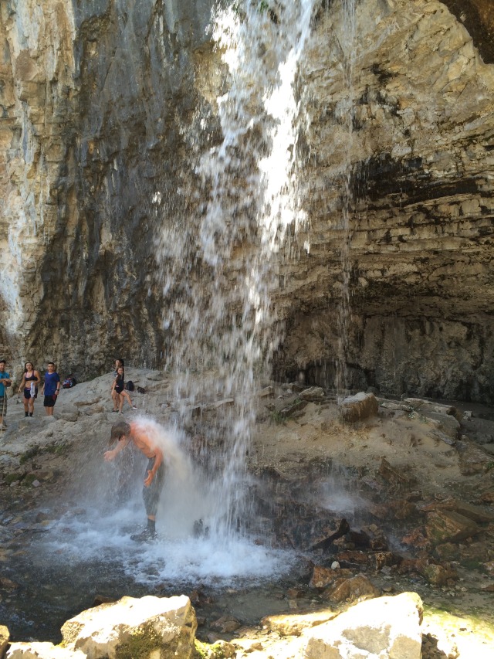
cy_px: 330
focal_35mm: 29
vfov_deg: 61.7
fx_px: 552
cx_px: 247
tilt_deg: +0.5
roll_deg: -2.9
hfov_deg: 48.2
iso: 32
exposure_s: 1/144
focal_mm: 4.15
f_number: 2.2
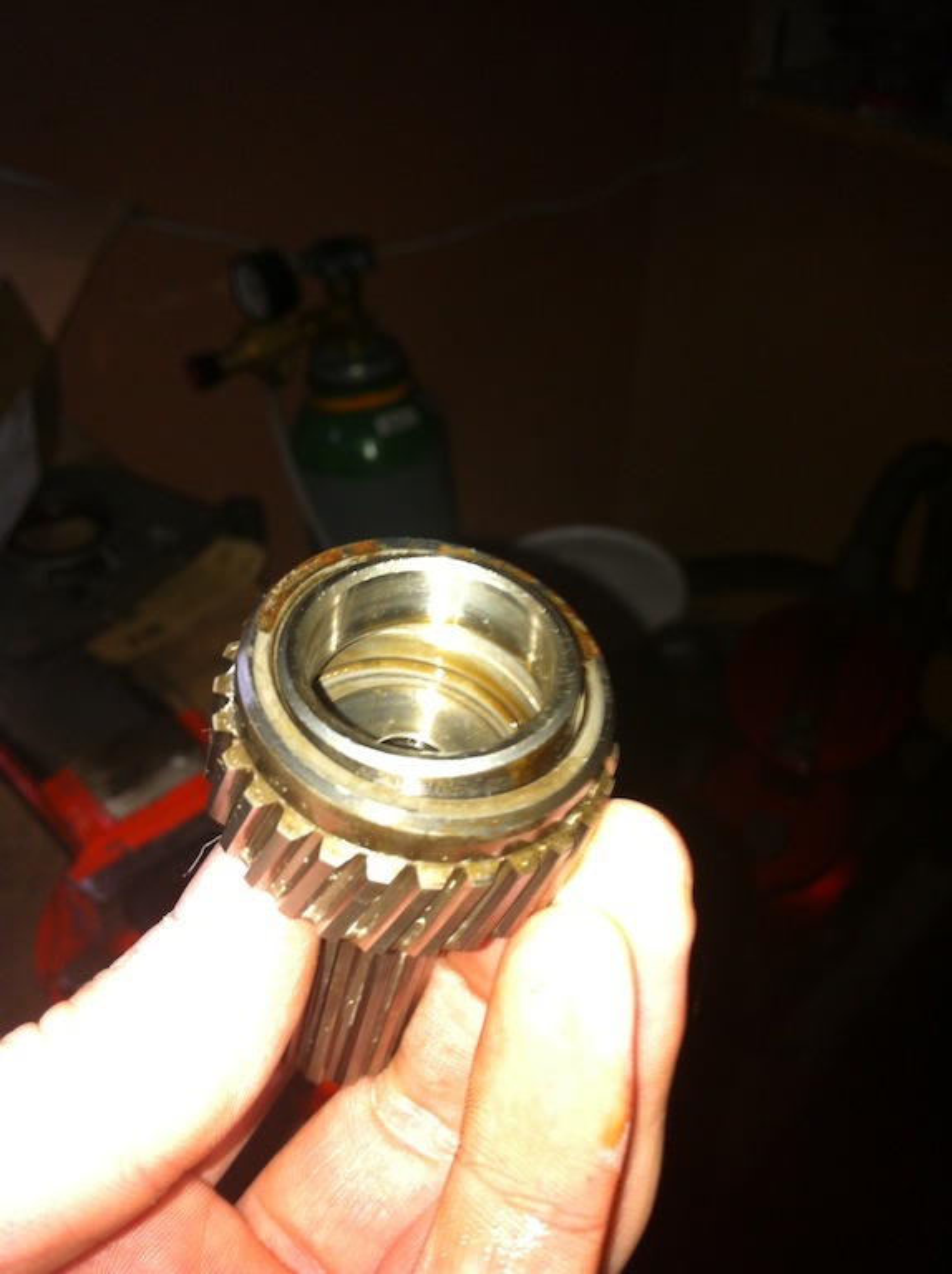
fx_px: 1286
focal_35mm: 35
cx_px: 476
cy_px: 637
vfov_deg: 52.7
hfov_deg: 40.6
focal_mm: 3.85
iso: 80
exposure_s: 1/17
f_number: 2.8
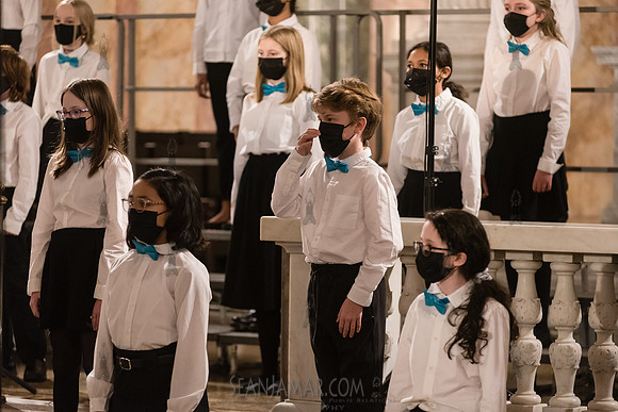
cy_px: 206
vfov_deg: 8.9
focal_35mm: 155
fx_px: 2661
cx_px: 309
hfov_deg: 13.2
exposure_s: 1/200
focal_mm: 155
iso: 4000
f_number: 4
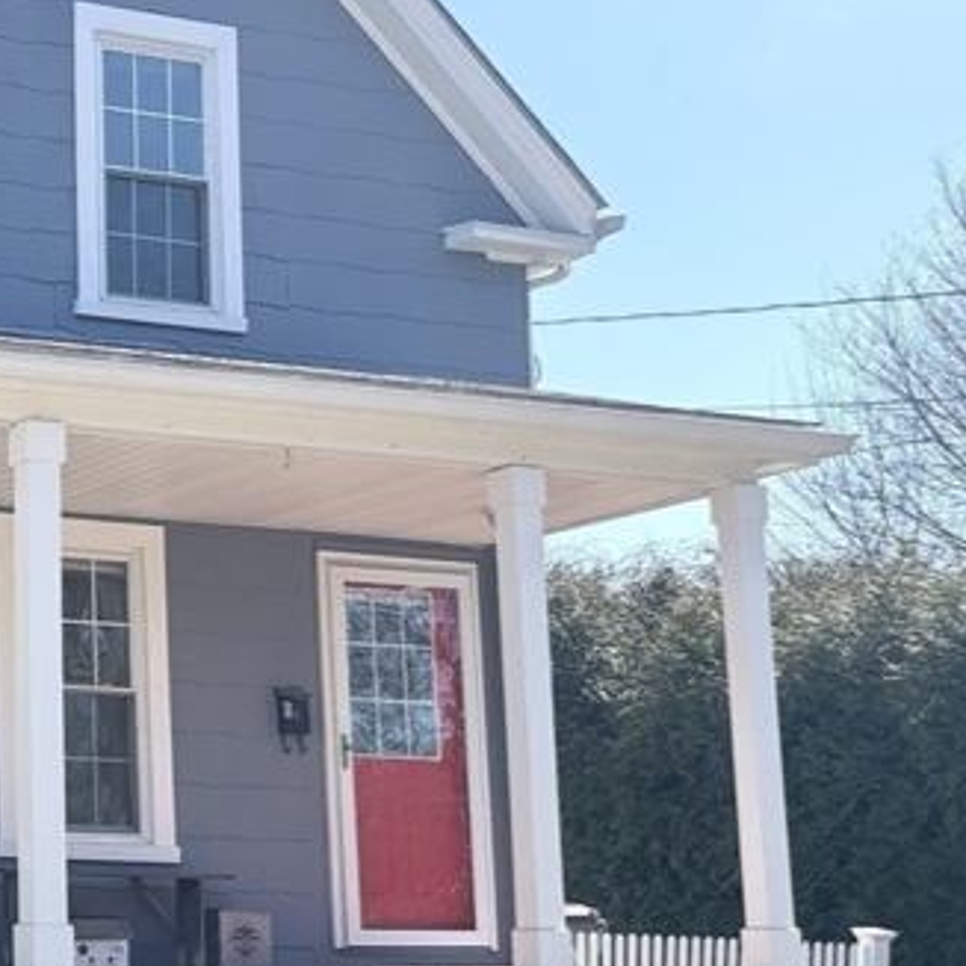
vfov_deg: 24.0
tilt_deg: +12.4
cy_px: 443
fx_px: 2273
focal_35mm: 72
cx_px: -207
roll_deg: -0.2
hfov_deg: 22.1
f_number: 1.6
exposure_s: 1/1949
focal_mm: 5.96
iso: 50
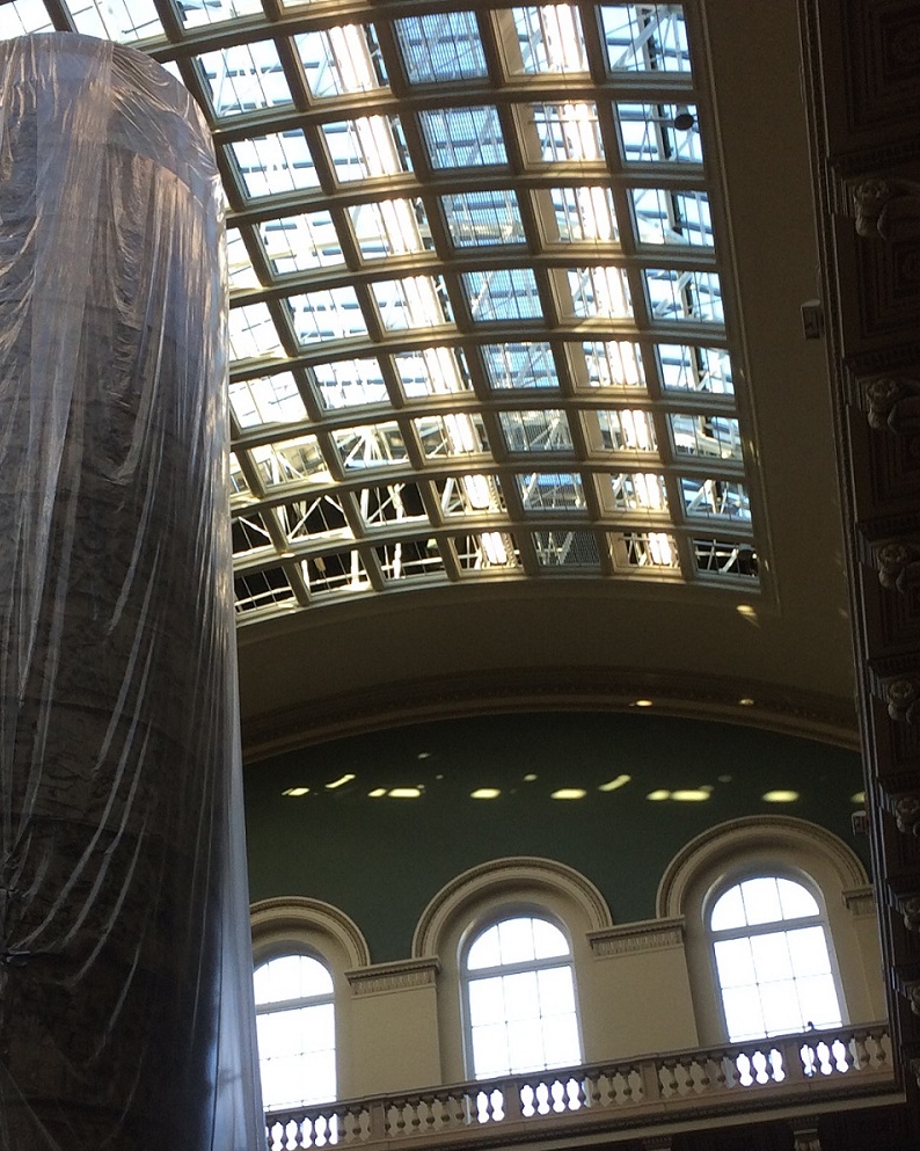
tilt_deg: +33.9
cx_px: 315
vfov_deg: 32.7
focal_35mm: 57
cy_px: 788
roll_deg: +0.8
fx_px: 1941
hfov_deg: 26.5
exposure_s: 1/100
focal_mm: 4.15
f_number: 2.2
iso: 64
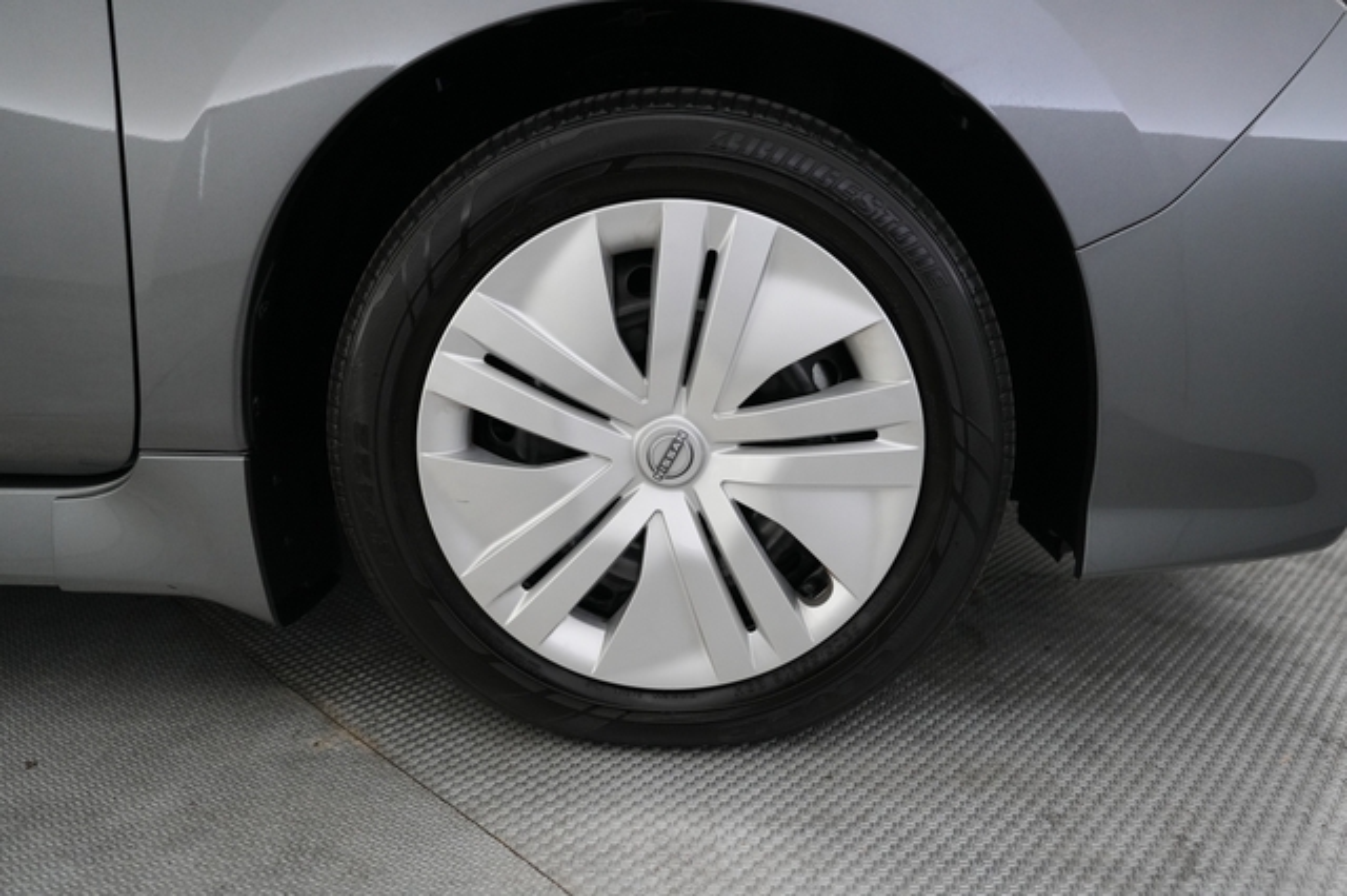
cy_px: 448
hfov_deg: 71.5
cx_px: 674
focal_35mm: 25
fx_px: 935
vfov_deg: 51.2
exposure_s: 1/160
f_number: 2.8
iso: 4000
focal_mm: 25
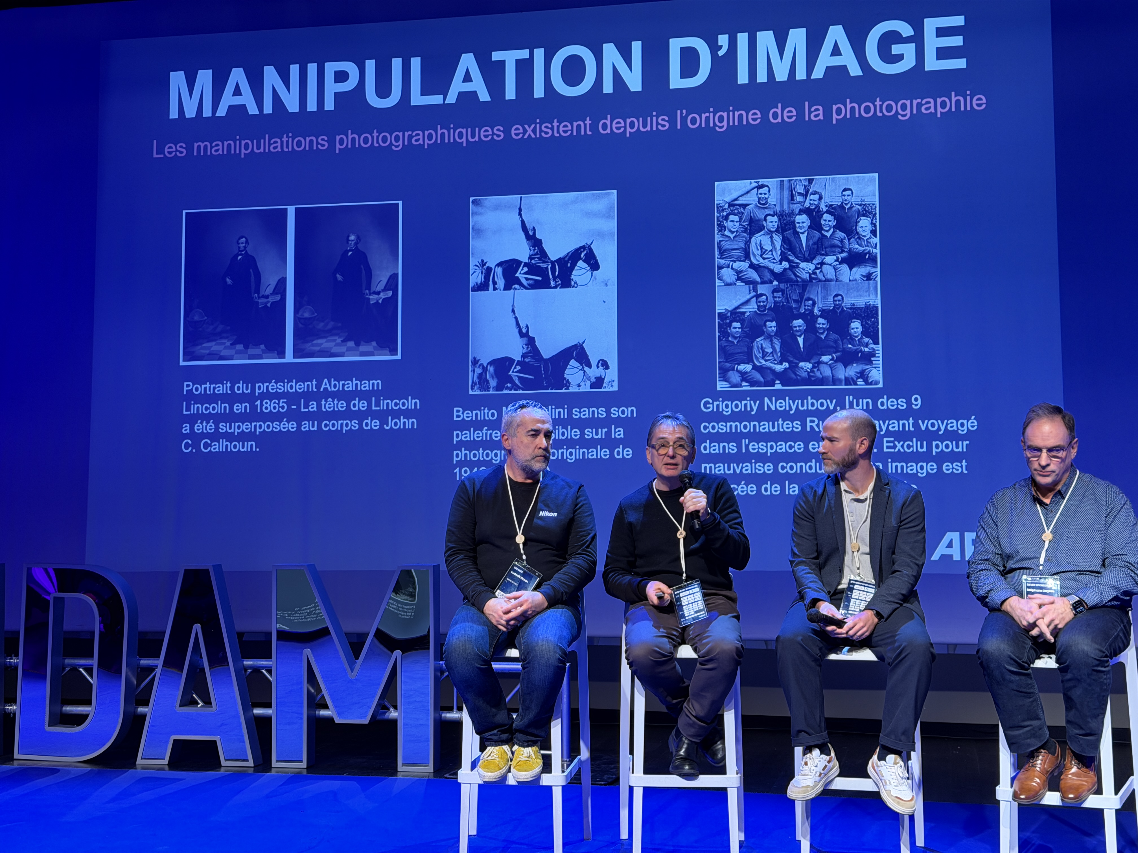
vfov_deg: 30.3
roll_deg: +0.5
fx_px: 1578
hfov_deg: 39.7
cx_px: 569
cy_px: 426
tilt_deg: +2.8
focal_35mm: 48
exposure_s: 1/50
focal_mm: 6.76
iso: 160
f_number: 1.78
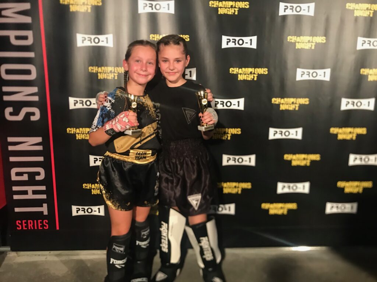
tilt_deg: -11.2
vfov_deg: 49.7
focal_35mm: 28
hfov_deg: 63.4
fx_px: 305
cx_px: 188
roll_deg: -0.4
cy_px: 141
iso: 80
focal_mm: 3.99
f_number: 1.8
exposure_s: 1/17
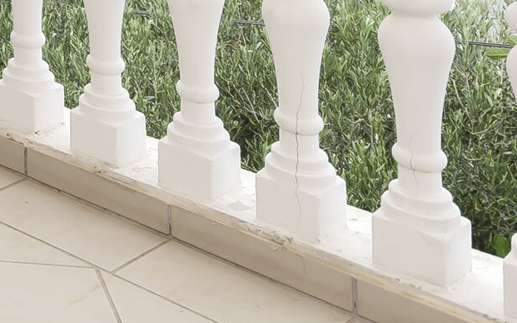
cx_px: -378
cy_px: -333
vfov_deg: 13.8
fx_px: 1115
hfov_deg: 20.0
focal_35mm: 79
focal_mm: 11.5
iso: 100
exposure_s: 1/200
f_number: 7.1
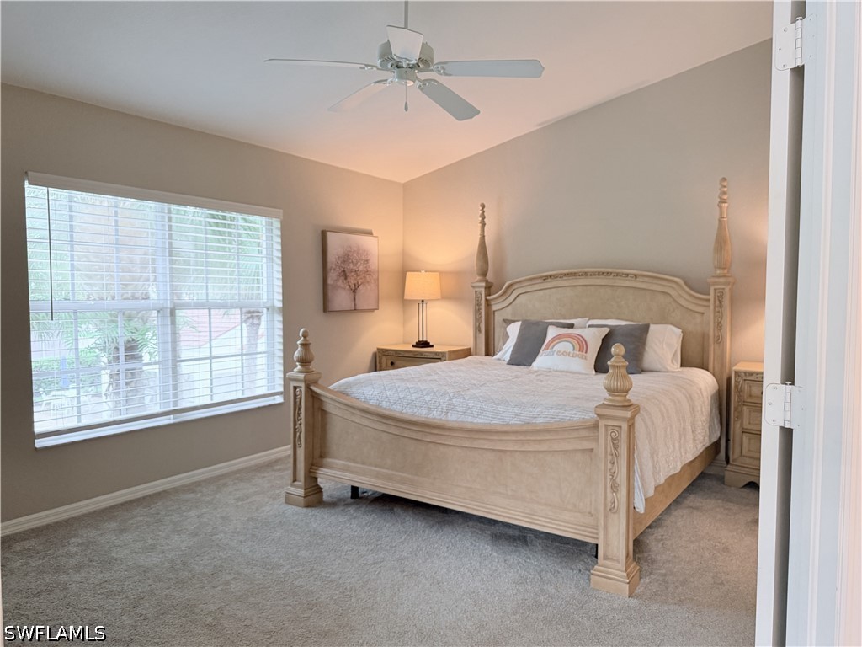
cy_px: 324
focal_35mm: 24
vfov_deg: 56.8
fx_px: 598
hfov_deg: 71.6
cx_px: 431
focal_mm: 6.76
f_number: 1.78
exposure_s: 1/120
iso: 320
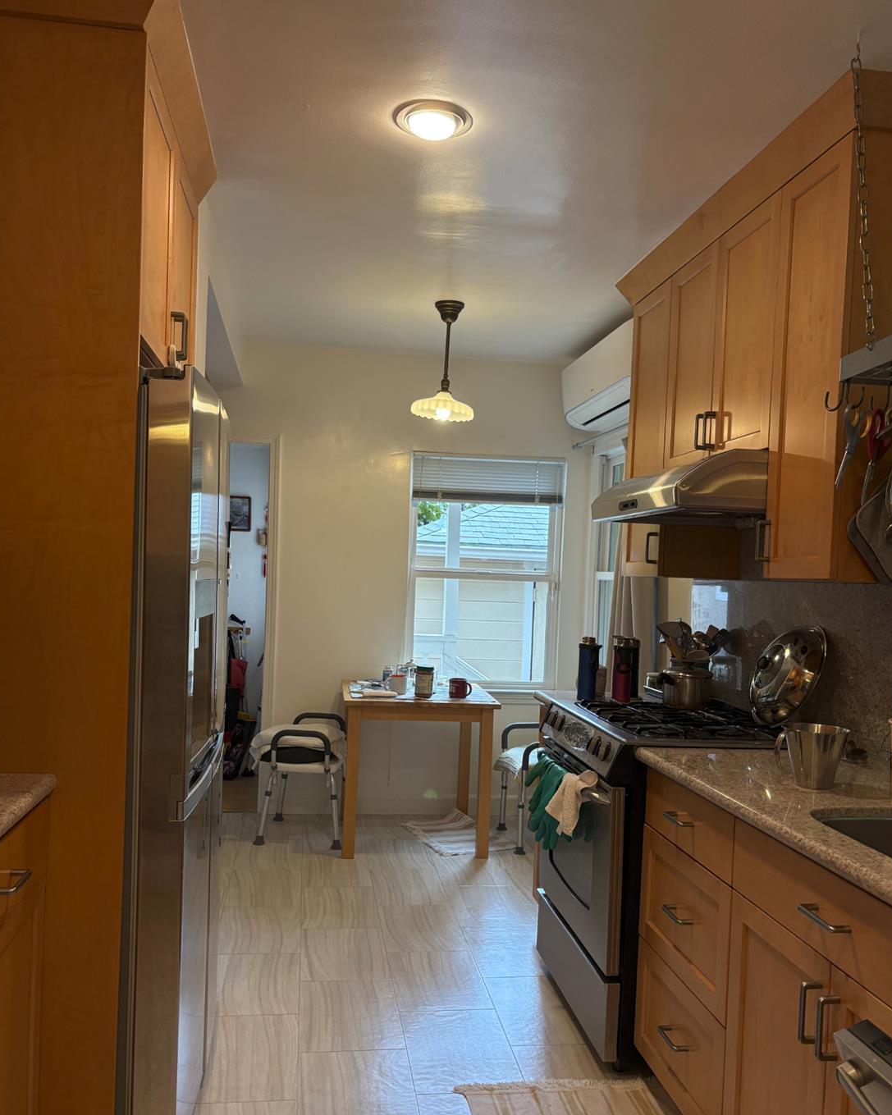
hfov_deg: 51.5
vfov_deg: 62.1
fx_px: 924
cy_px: 602
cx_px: 442
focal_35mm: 28
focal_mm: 5.96
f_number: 1.6
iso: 160
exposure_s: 1/120
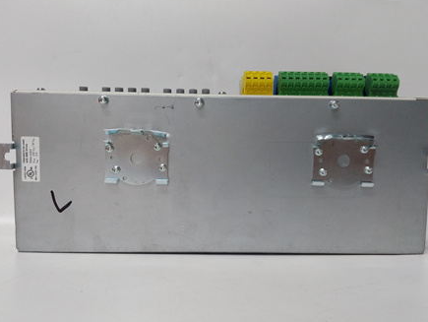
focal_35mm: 31
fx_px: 384
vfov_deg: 45.4
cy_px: 178
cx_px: 225
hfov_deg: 58.3
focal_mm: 3.79
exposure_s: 1/33
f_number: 2
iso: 182
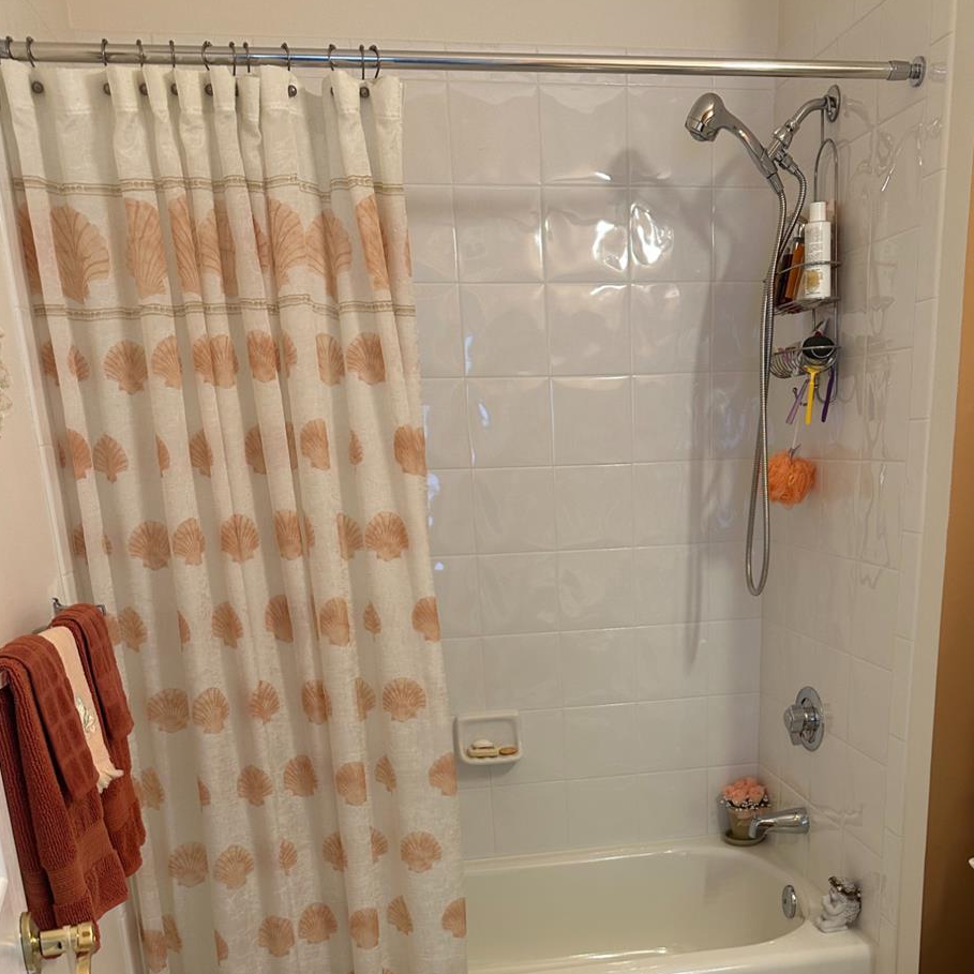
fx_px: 1114
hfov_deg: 46.9
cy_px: 790
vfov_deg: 44.7
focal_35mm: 35
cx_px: 591
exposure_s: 1/60
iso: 125
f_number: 1.78
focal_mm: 6.86
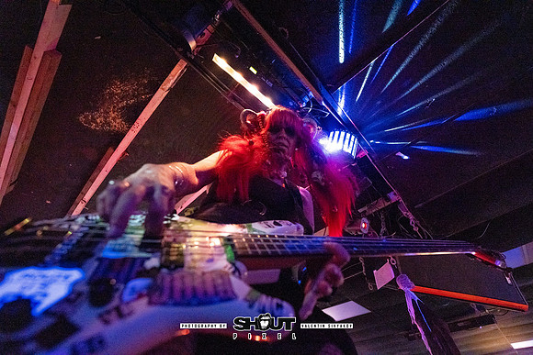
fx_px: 207
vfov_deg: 81.2
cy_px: 178
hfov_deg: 104.2
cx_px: 266
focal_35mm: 14
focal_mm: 14
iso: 3200
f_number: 2.8
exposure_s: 1/250
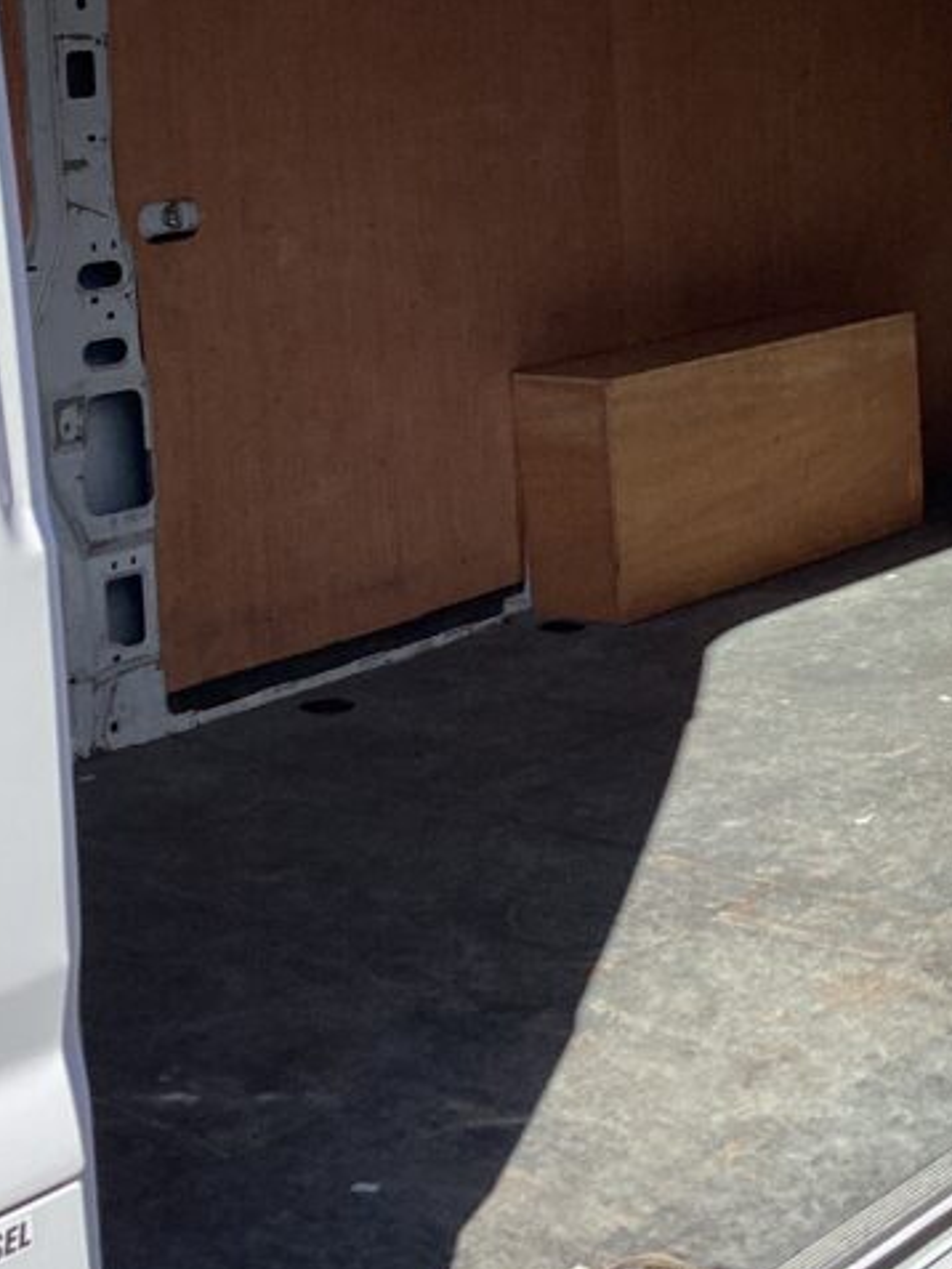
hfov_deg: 21.2
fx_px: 2529
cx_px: 707
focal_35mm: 69
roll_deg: +1.6
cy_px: 209
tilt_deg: -0.1
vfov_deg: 27.5
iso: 25
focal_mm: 3.3
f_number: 2.4
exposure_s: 1/1567
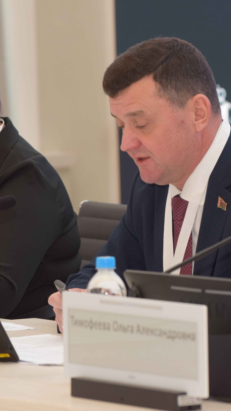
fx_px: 3471
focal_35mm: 319
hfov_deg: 3.8
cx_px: 104
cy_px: 205
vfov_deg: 6.8
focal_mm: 135
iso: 800
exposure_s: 1/80
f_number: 4.8
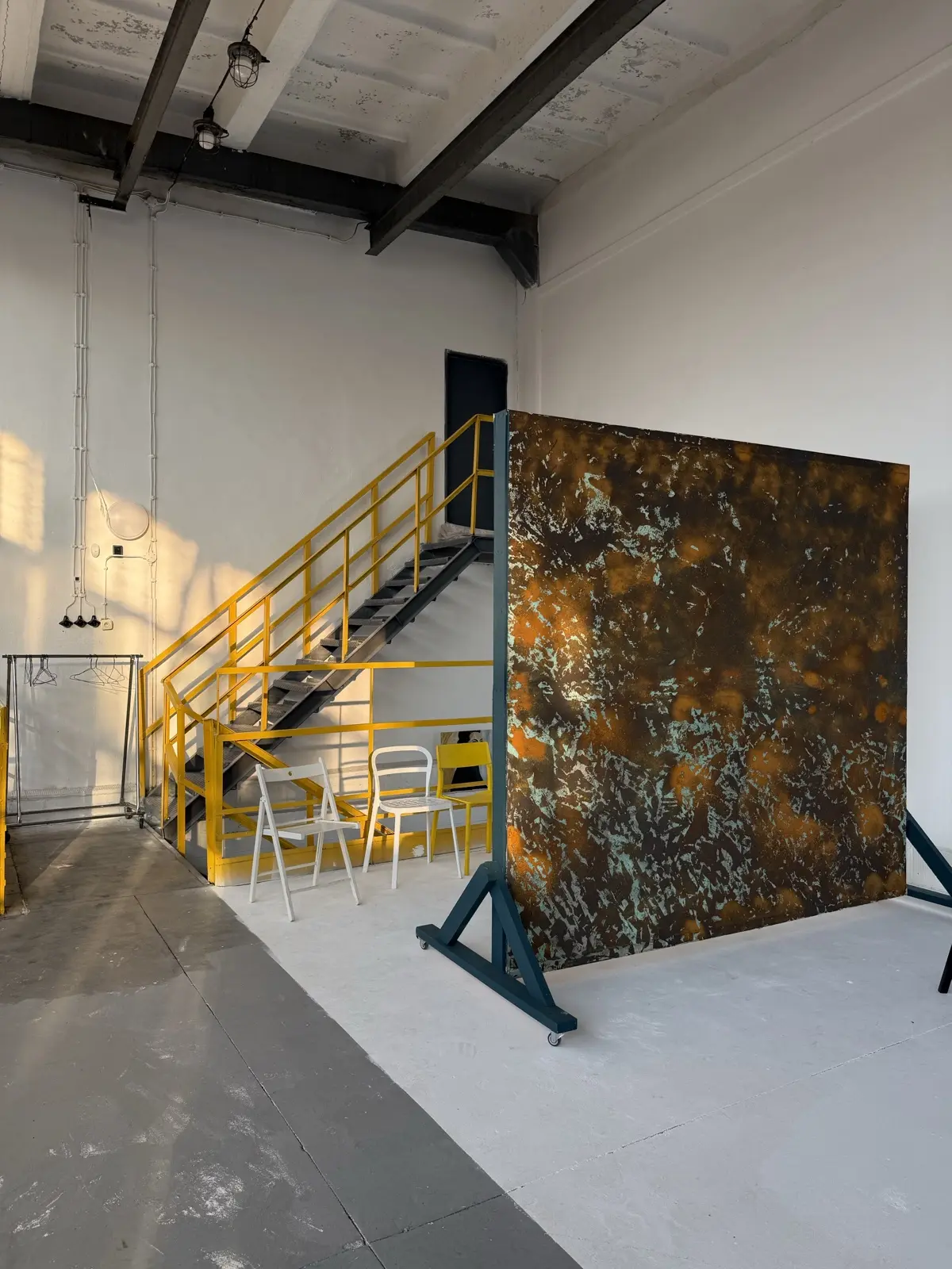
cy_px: 634
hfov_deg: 56.8
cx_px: 476
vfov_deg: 71.6
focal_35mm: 24
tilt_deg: +1.0
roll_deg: -1.1
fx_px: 880
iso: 80
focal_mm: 6.76
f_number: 1.78
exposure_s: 1/491
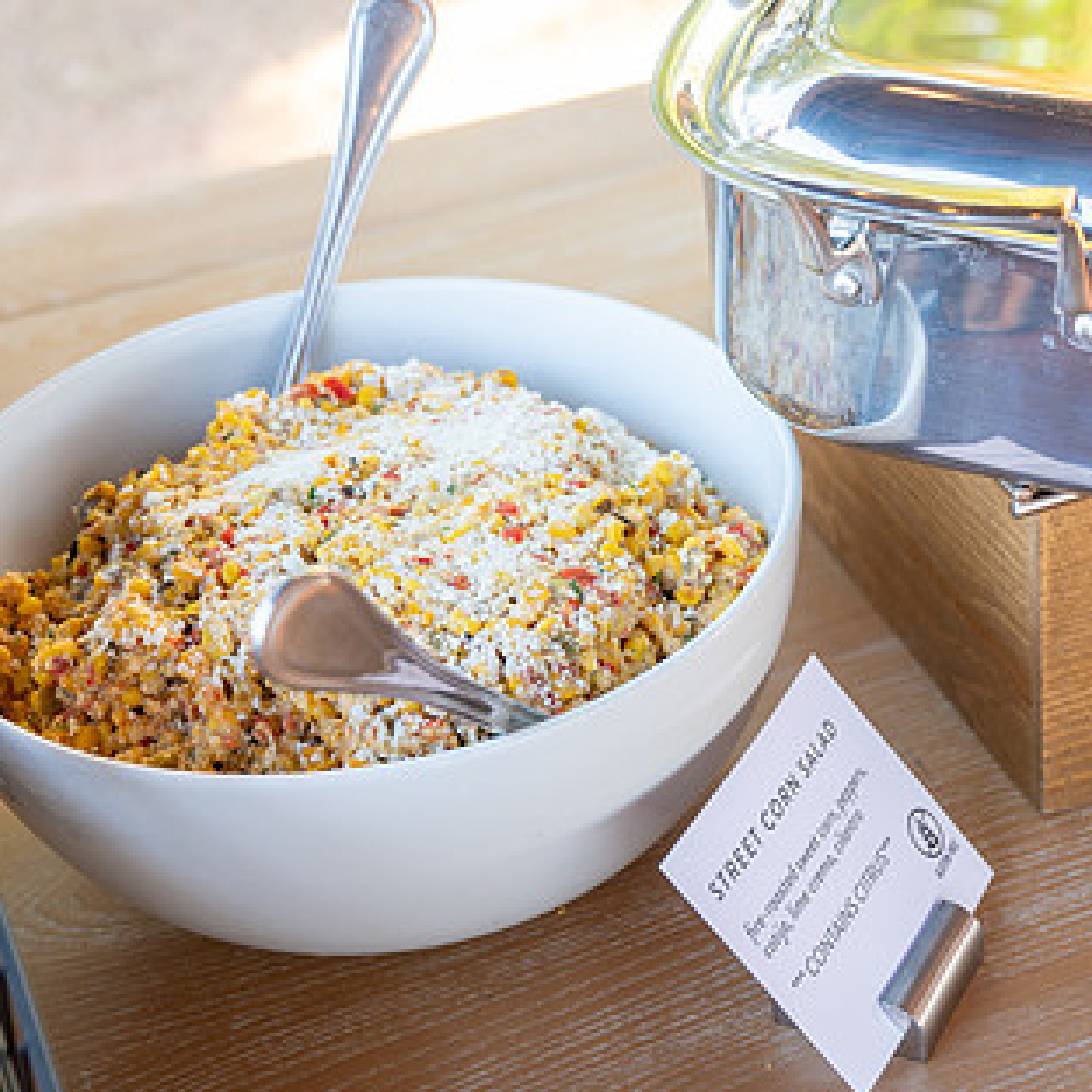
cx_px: 740
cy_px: 590
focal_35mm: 74
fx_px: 2641
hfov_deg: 23.2
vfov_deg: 23.4
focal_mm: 47
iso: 100
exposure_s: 1/40
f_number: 4
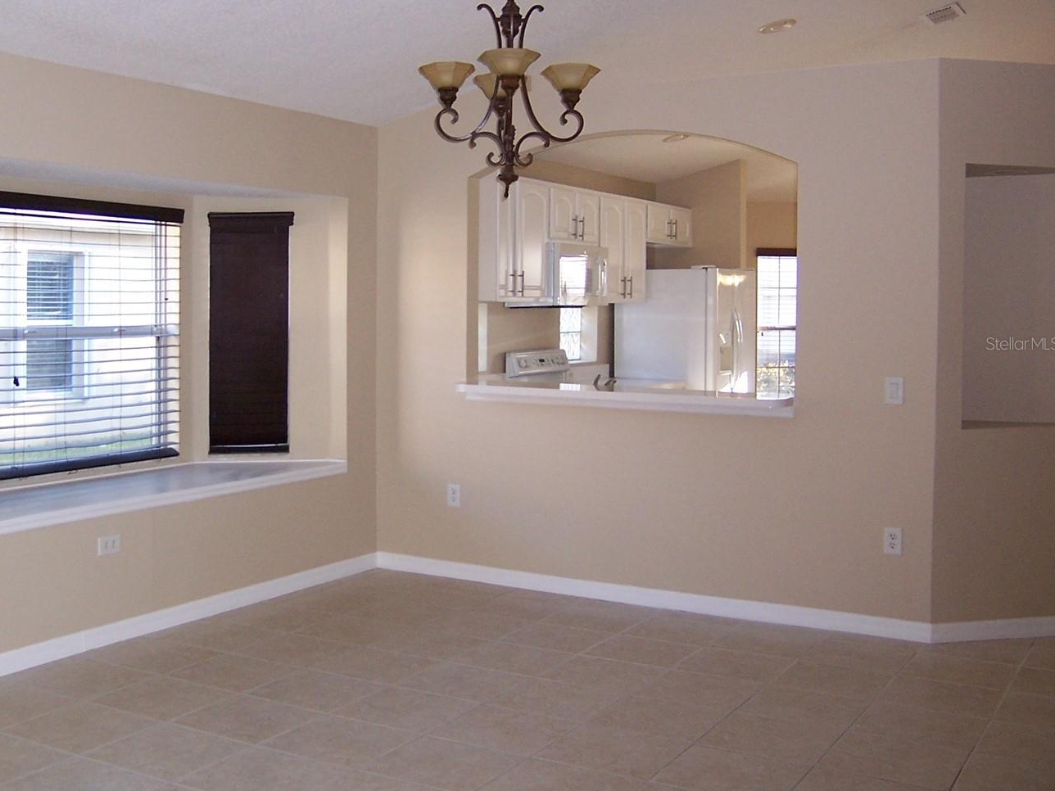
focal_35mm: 41
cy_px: 343
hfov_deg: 45.5
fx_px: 1250
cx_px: 408
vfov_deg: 35.1
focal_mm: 5.5
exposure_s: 1/60
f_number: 2.8
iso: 140
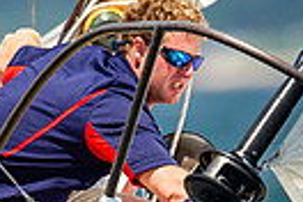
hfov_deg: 0.8
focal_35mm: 2628
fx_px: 22117
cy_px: 324
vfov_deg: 0.5
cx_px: 294
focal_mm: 600
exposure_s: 1/2000
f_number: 5.6
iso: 400
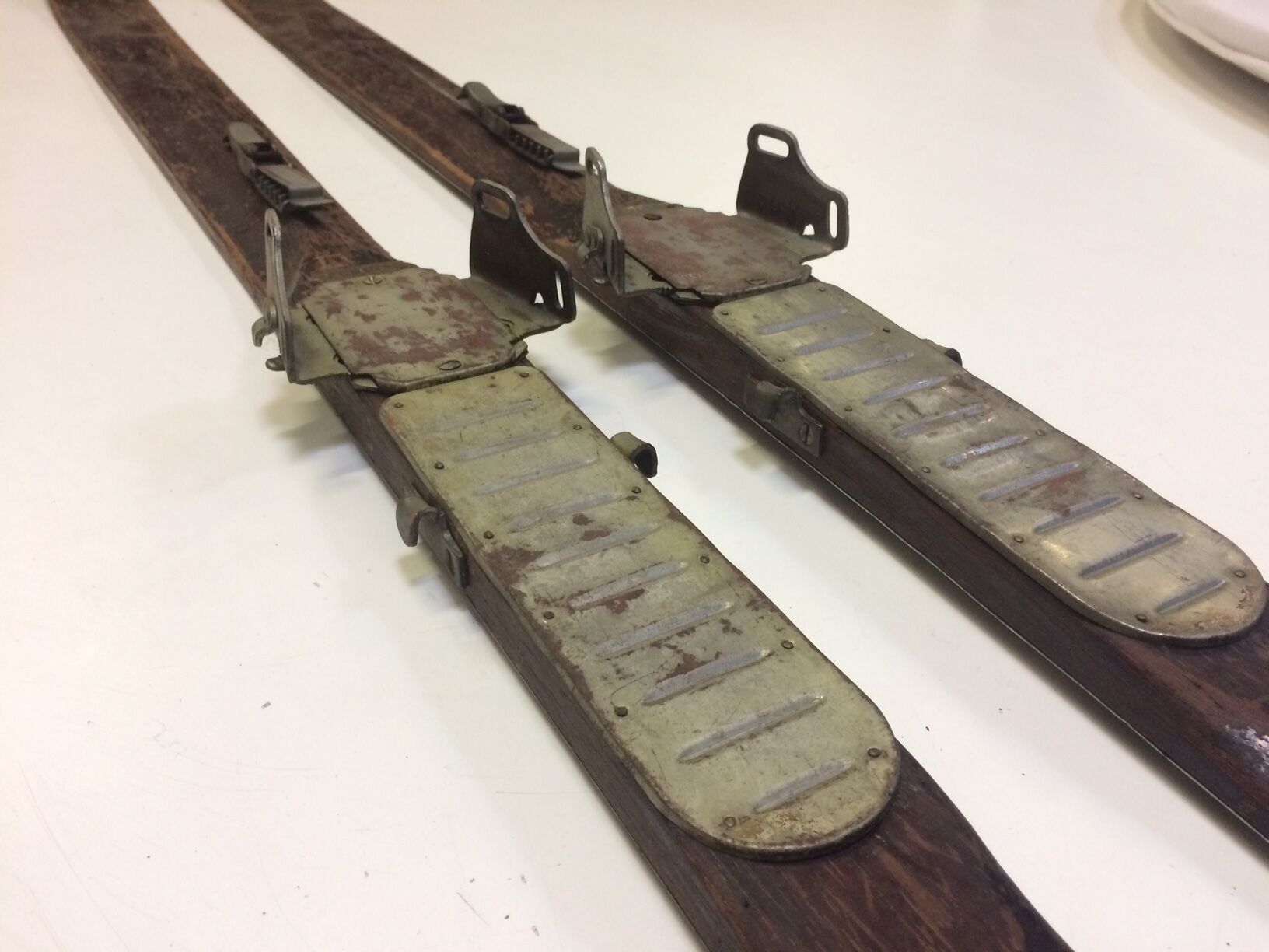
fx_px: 1063
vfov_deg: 48.2
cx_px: 634
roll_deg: +0.3
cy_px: 476
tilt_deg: -34.6
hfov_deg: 61.7
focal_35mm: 29
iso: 80
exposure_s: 1/33
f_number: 2.2
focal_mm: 4.15
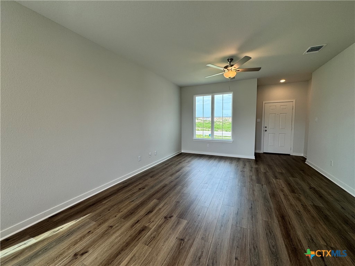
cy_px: 133
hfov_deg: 102.1
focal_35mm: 14
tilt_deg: -5.3
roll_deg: +0.4
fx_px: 144
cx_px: 178
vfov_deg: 85.7
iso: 40
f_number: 2.2
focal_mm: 2.22
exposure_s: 1/123
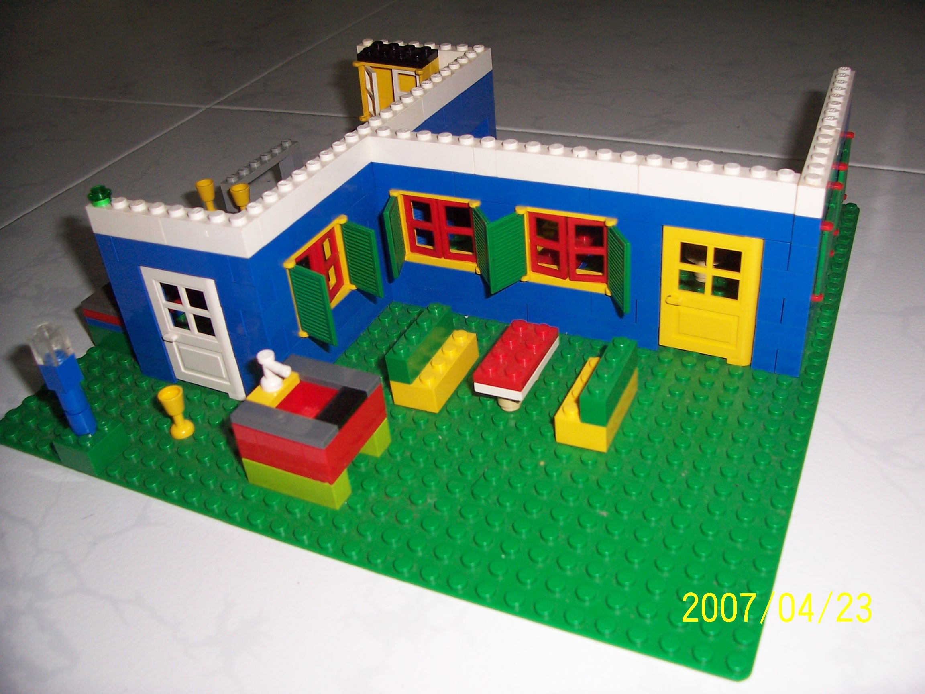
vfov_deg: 41.8
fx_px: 909
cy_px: 347
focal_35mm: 34
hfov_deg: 54.0
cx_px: 462
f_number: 2.7
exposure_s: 1/60
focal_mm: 5.6
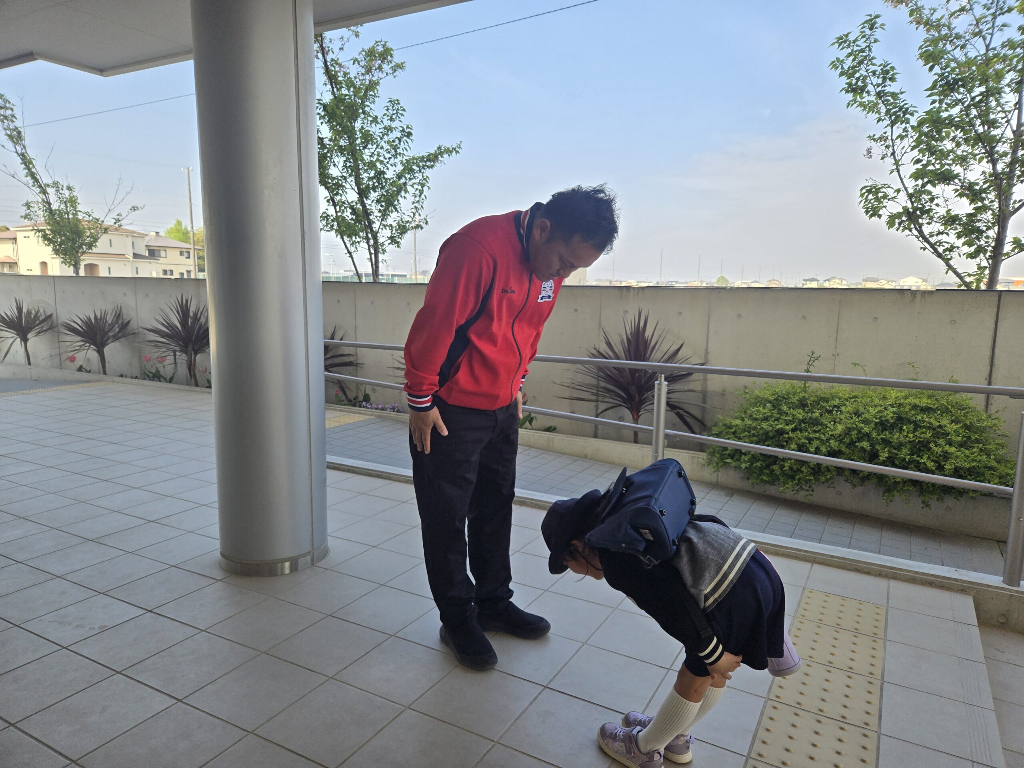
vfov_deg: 58.9
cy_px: 384
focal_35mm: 23
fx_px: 680
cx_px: 512
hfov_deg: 73.9
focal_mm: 5.4
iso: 25
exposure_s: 1/611
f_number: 1.8
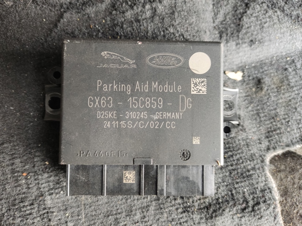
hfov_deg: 69.4
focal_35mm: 25
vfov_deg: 54.9
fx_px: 218
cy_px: 113
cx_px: 151
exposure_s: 1/33
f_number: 1.79
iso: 563
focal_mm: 4.71
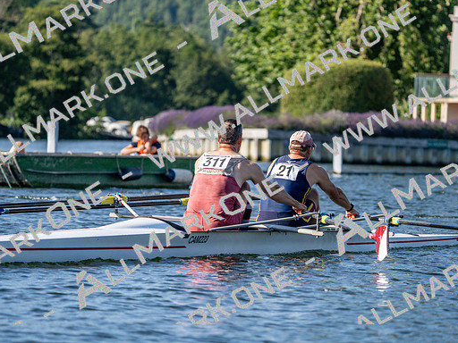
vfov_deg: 6.1
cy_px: 171
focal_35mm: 245
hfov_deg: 8.1
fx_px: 3242
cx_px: 258
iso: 320
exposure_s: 1/1600
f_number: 5.6
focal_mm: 225
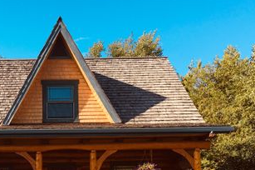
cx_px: 40
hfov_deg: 32.7
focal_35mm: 59
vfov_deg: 22.0
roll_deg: +0.6
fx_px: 417
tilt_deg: +4.4
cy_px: 175
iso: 25
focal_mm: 4.15
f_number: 2.2
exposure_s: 1/641
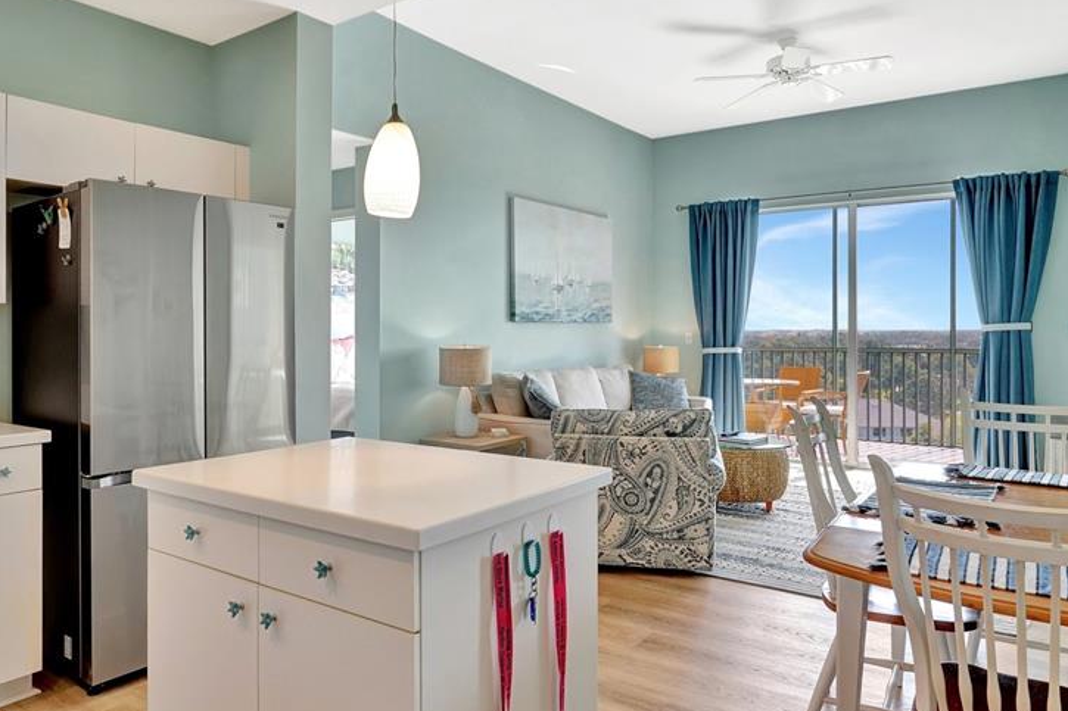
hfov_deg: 73.8
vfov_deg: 53.0
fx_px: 712
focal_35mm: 24
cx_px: 539
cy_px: 399
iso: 500
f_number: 8
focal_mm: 17
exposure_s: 1/20
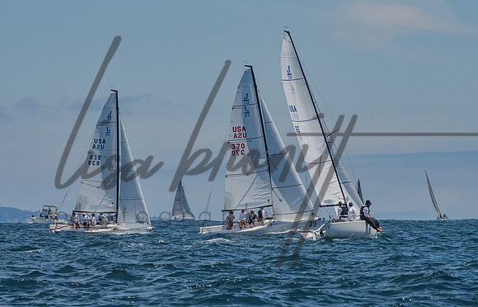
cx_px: 255
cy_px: 165
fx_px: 4262
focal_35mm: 325
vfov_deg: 4.1
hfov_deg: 6.4
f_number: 14
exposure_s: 1/1600
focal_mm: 185
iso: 640
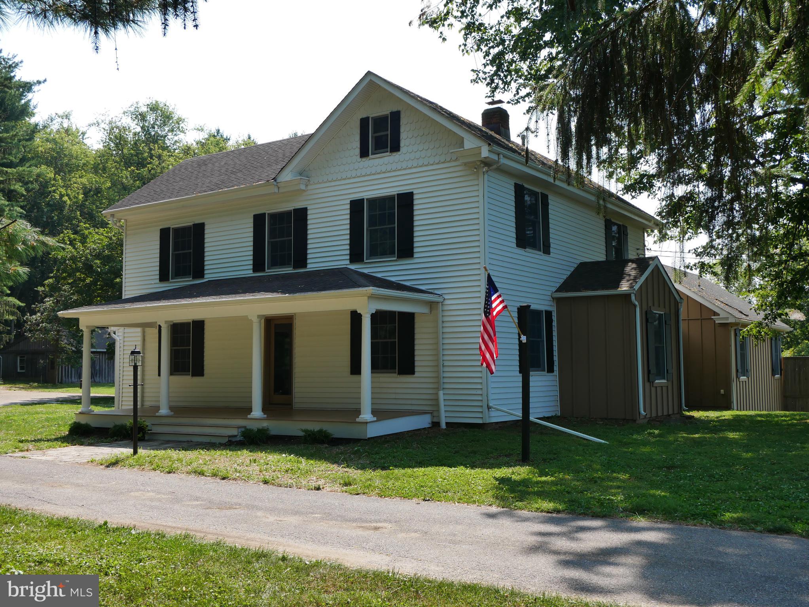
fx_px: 842
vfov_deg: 39.7
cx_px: 404
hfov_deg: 51.3
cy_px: 304
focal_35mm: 36
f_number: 7.1
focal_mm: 18
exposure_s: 1/320
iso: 200
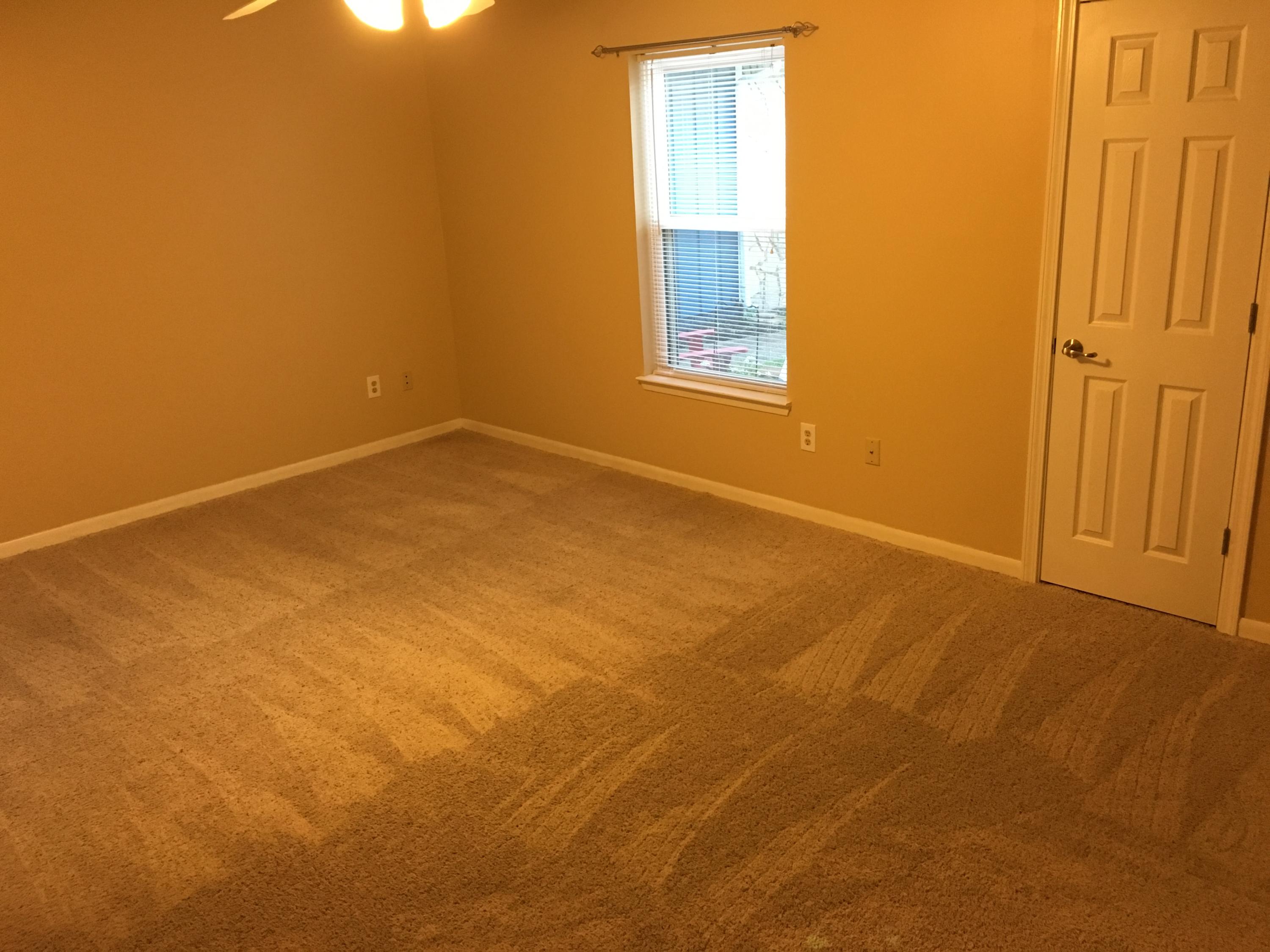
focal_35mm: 29
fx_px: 1064
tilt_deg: -17.6
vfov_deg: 48.2
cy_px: 476
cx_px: 635
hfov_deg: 61.7
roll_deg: +2.2
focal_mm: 4.15
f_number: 2.2
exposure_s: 1/30
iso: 160
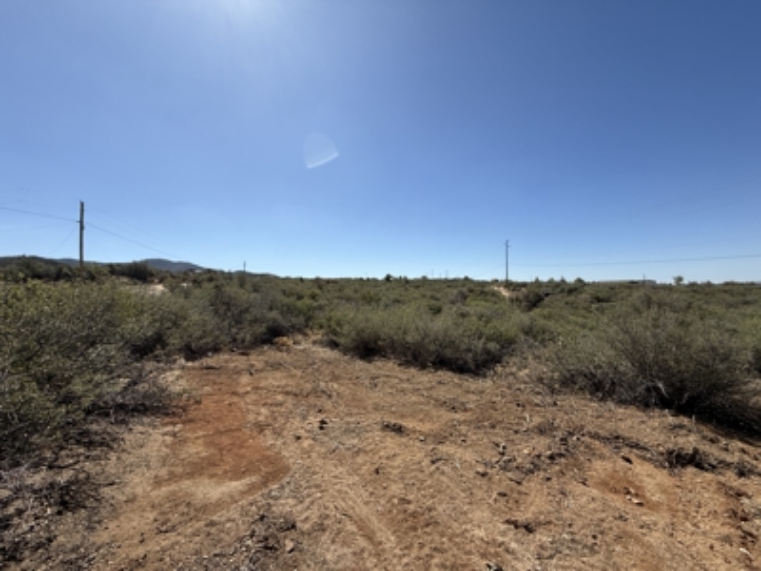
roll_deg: +0.7
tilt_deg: +1.4
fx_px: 308
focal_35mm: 14
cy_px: 286
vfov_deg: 85.7
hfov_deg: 102.1
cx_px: 380
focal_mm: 2.22
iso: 50
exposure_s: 1/3125
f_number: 2.2
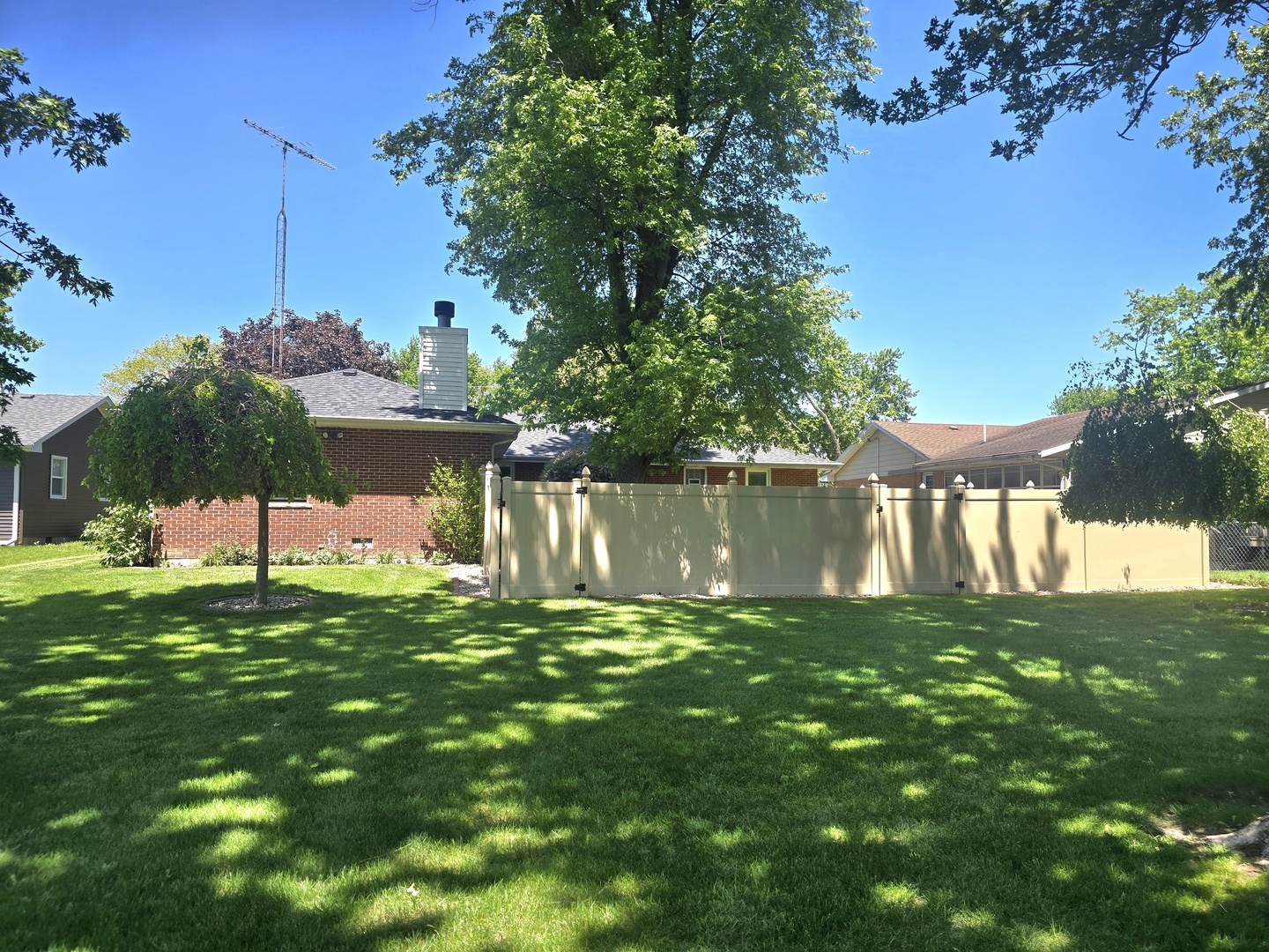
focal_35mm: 23
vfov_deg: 58.9
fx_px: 843
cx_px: 634
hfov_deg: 73.9
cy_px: 476
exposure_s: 1/278
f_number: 1.7
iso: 12
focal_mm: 6.3
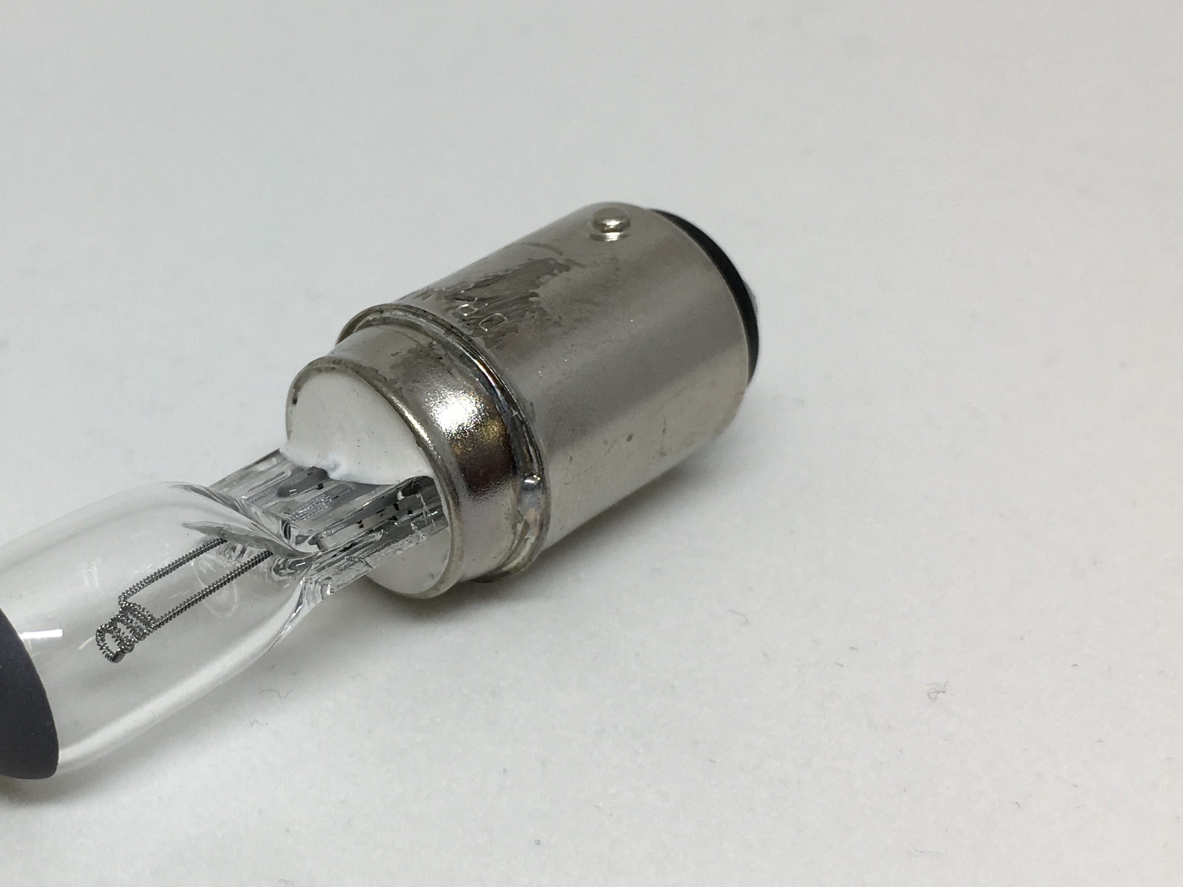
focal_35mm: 56
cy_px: 424
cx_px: 270
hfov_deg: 33.5
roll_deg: -1.0
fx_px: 1914
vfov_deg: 26.1
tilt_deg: -36.2
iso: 25
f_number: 2.2
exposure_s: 1/142
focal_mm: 4.15
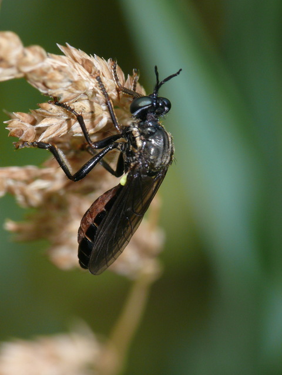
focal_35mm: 351
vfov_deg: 5.6
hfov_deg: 4.2
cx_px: 141
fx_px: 3813
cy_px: 188
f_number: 11
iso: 200
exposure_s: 1/200
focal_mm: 74.2
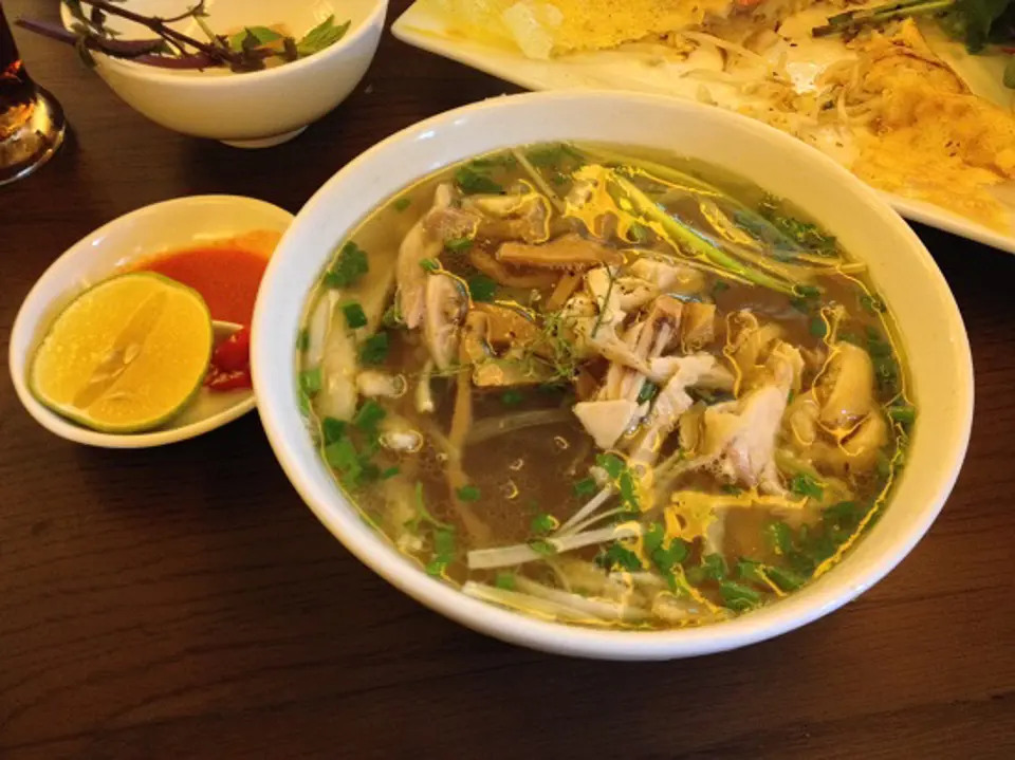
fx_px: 1026
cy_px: 380
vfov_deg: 40.7
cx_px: 508
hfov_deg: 52.6
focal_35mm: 35
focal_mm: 4.28
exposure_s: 1/20
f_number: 2.4
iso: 320
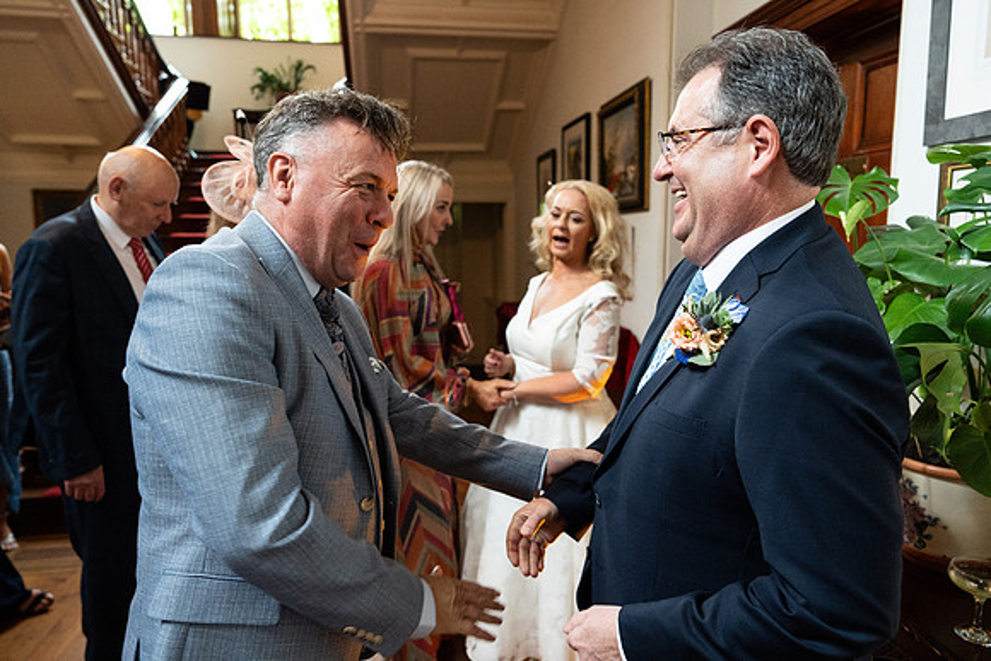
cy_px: 330
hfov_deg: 73.7
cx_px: 496
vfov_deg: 53.2
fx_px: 661
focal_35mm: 24
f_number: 3.5
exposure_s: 1/200
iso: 5000
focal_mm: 24
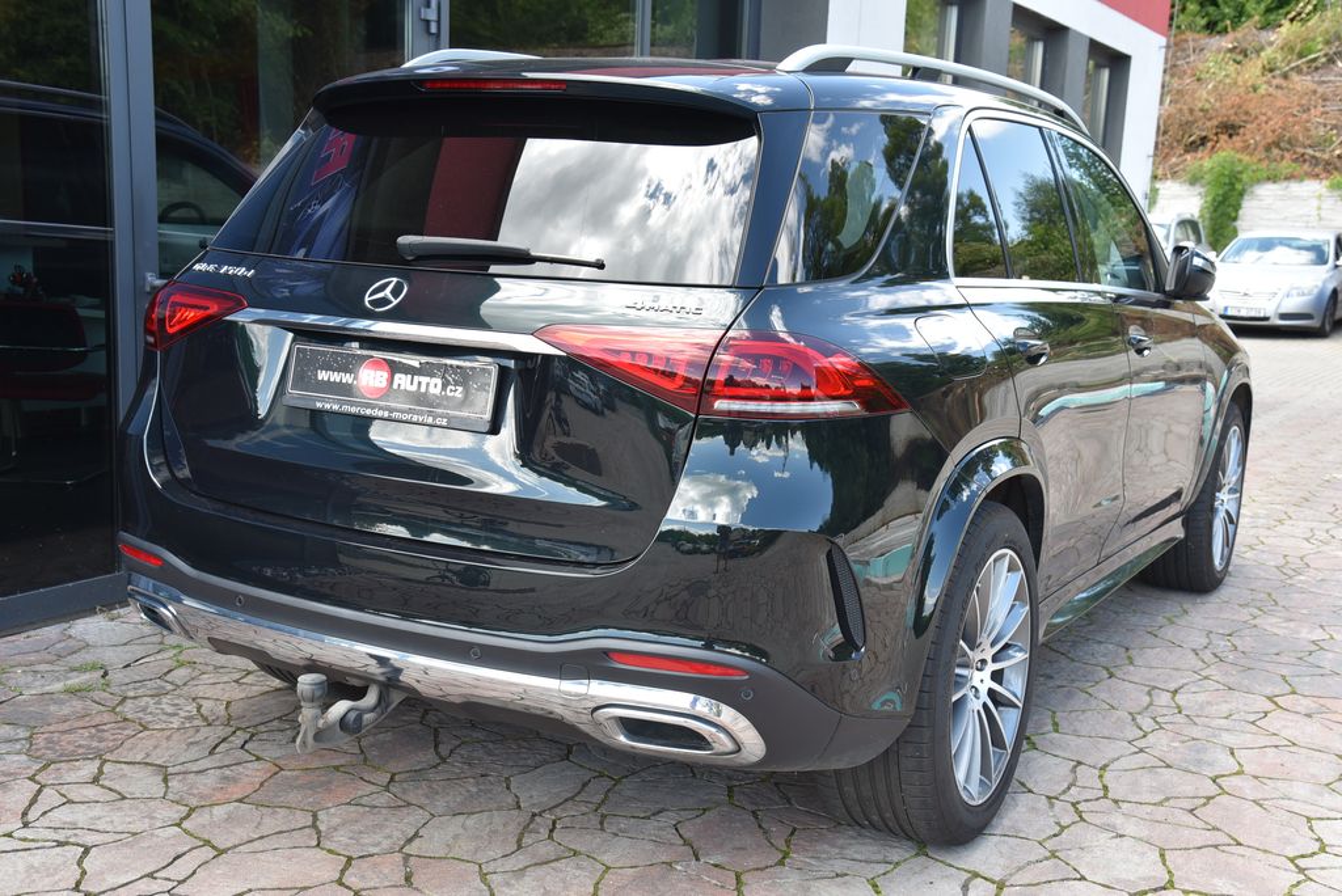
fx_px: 1492
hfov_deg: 48.4
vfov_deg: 33.4
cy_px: 448
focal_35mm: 40
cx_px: 671
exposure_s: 1/160
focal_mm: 40
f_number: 6.3
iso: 500
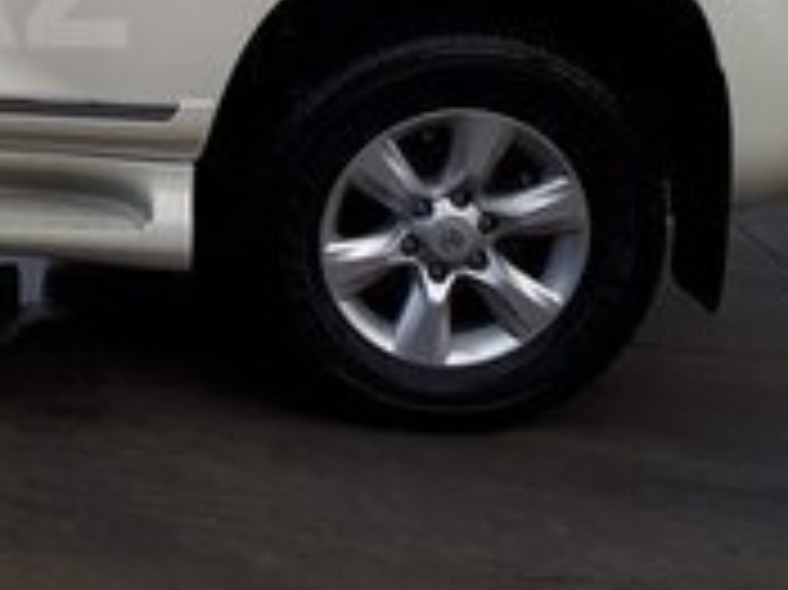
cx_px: -333
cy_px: -20
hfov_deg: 17.6
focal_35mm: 102
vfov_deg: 14.2
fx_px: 2320
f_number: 1.9
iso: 40
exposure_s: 1/282
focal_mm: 3.6
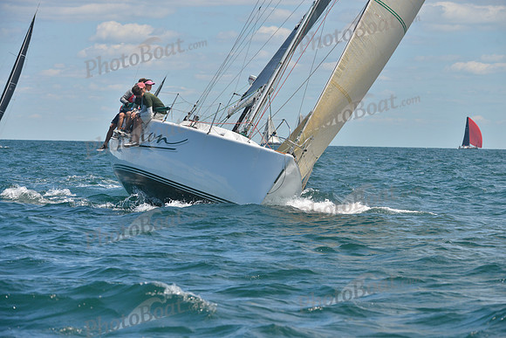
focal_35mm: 220
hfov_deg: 9.4
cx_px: 253
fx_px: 3093
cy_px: 169
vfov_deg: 6.2
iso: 280
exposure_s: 1/800
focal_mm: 220
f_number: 9
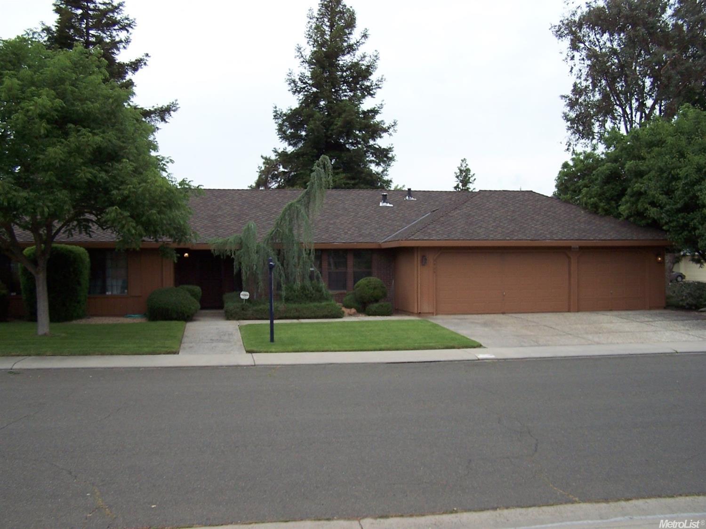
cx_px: 353
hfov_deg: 49.0
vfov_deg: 37.7
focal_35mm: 38
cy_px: 264
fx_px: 775
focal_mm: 6.3
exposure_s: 1/750
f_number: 2.8
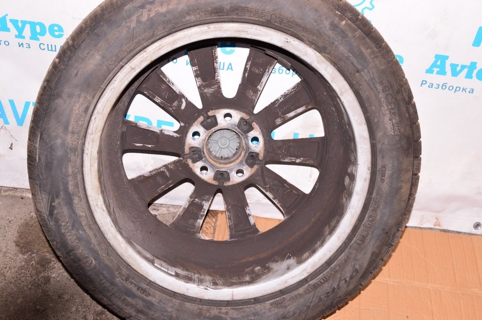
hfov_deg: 37.9
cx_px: 241
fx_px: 702
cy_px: 160
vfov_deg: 25.7
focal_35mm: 52
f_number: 8
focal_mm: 35
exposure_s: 1/200
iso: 1600
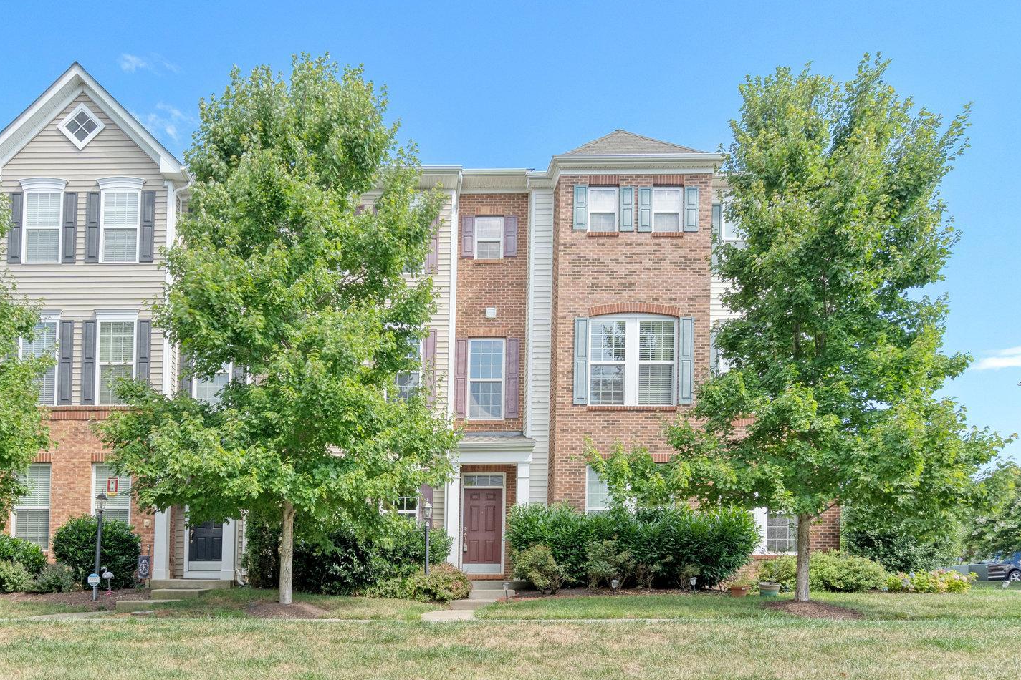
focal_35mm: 23
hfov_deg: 75.1
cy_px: 403
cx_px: 398
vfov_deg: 54.8
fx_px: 652
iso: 1250
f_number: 8
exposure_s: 1/250
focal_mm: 16
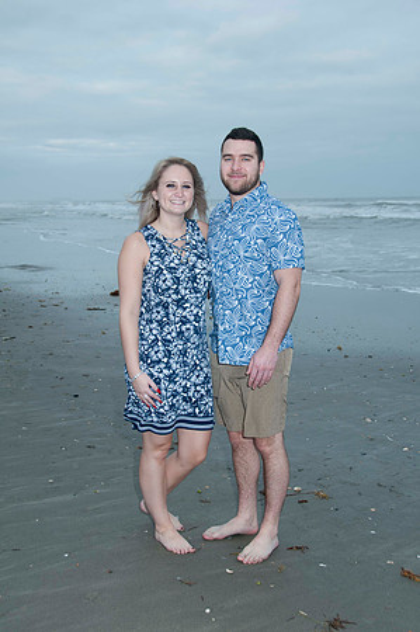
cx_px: 210
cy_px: 316
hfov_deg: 30.8
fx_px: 763
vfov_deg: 45.0
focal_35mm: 44
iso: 100
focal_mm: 29
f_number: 5.6
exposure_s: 1/125
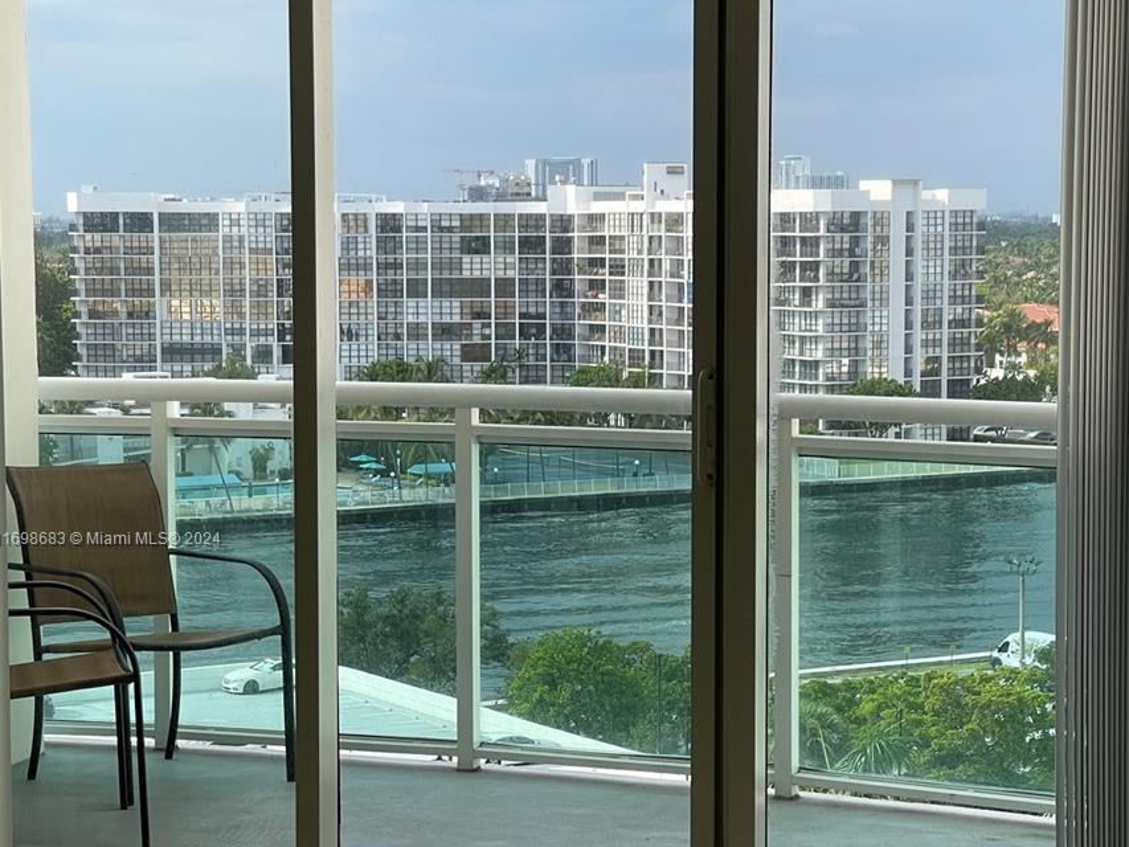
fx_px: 2936
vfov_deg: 16.4
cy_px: 540
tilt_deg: -6.4
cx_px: 574
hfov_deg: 21.8
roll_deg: +0.5
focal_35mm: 90
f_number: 2.2
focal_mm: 7.5
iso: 20
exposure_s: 1/267
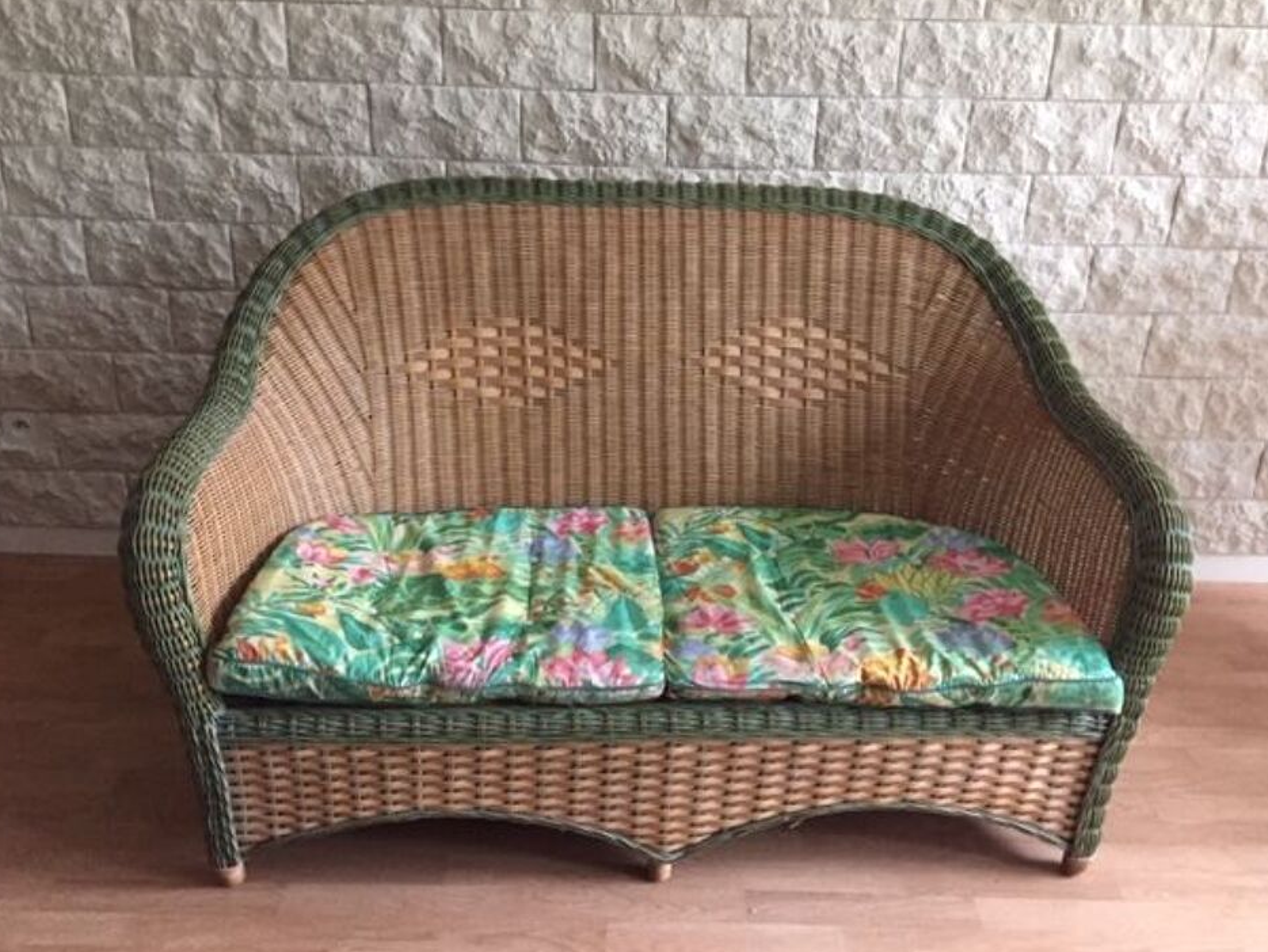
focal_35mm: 31
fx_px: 1136
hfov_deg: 58.3
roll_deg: -0.4
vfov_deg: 45.5
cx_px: 643
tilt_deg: -24.0
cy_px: 479
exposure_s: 1/17
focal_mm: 4.15
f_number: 2.2
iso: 250
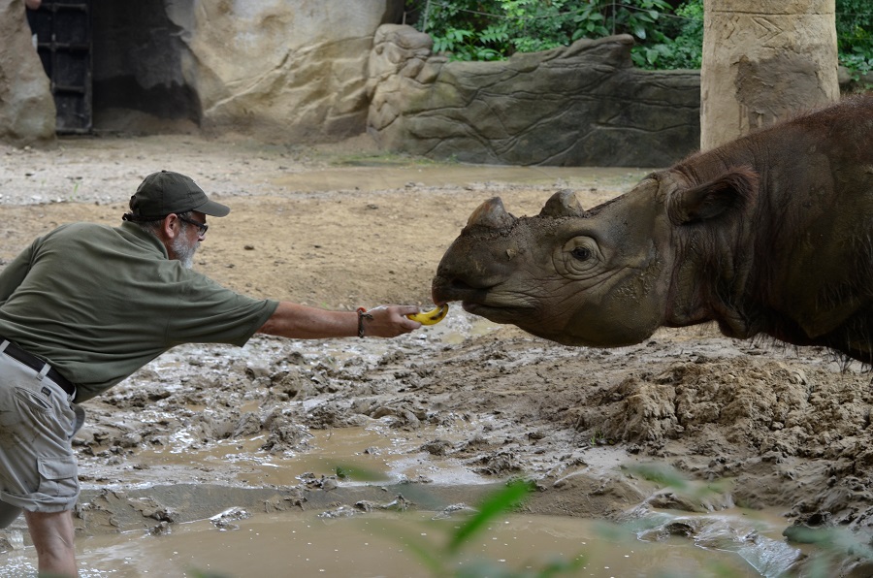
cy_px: 289
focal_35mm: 105
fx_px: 2541
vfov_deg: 13.0
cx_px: 436
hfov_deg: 19.5
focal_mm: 70
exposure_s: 1/40
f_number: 4.5
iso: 250
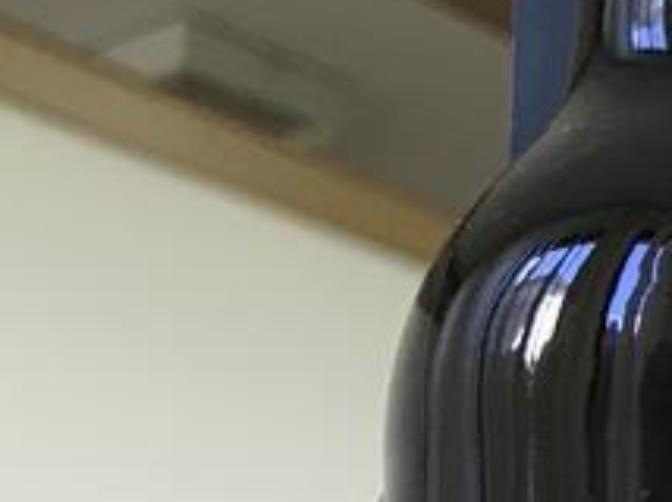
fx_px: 2598
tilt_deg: +7.6
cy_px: 910
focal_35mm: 134
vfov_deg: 10.4
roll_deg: -0.2
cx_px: 1454
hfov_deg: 12.5
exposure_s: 1/20
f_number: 1.8
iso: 40
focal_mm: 3.99
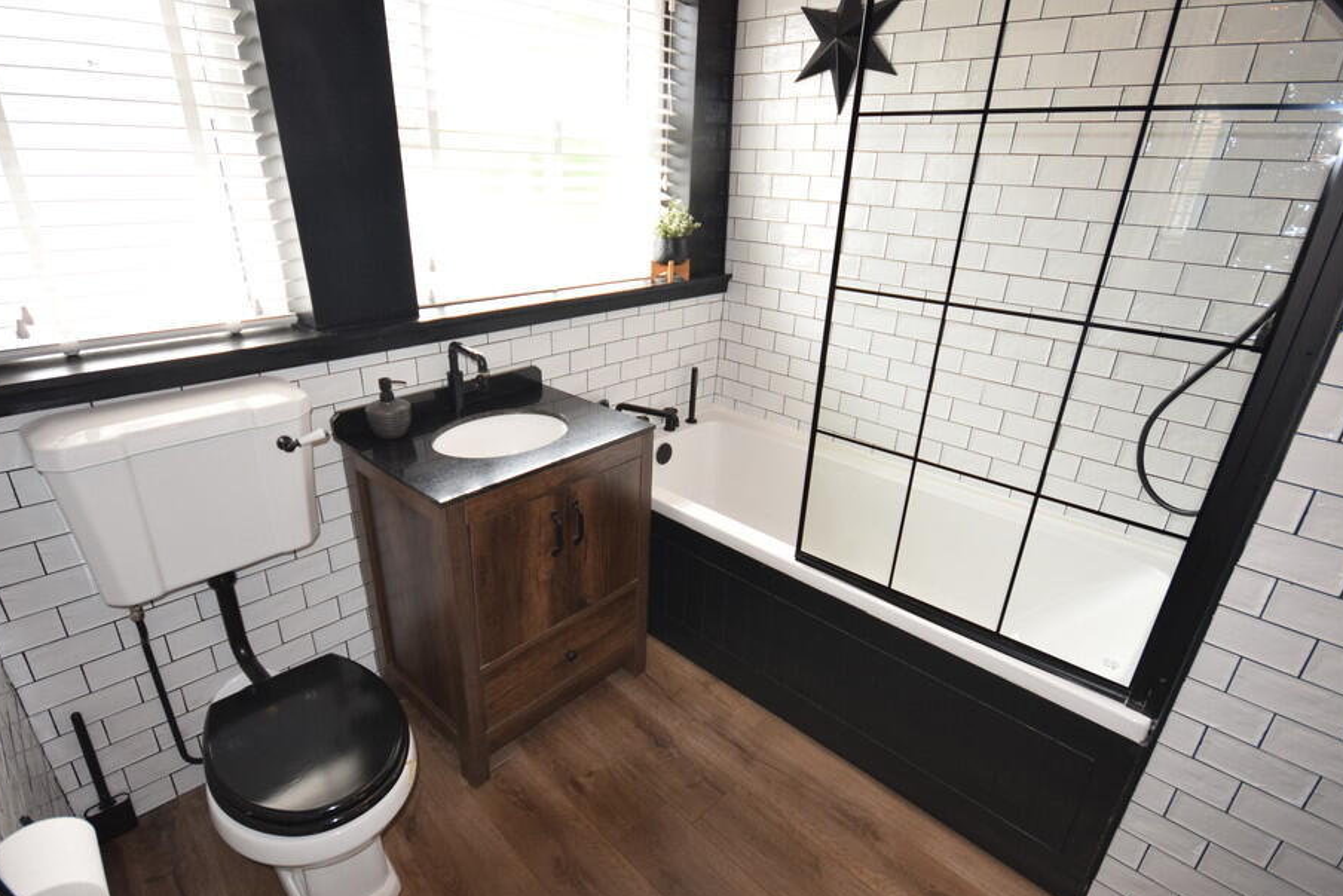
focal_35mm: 17
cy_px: 470
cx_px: 646
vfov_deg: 70.4
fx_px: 634
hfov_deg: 93.2
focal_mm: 10
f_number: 5.6
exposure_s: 1/125
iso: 800
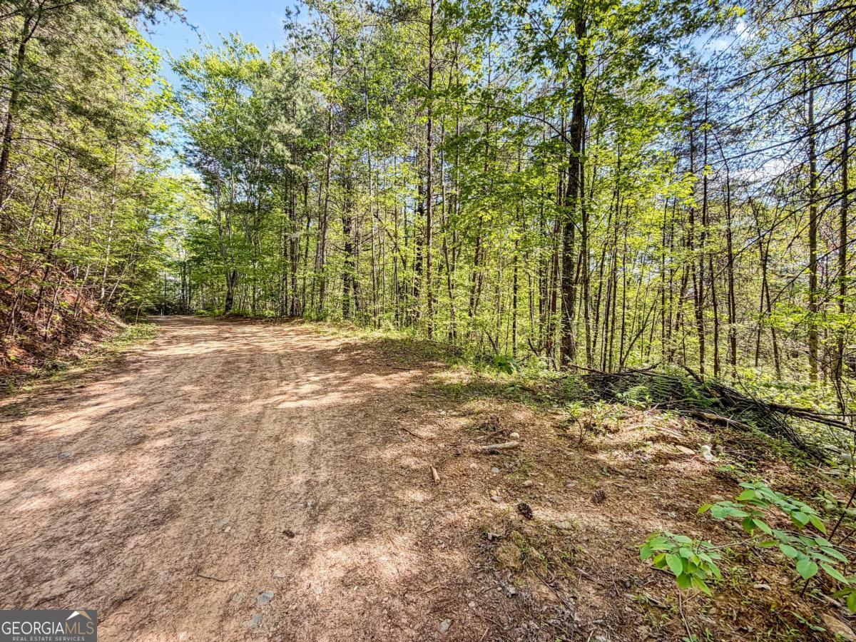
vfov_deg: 85.7
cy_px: 321
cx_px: 428
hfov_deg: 102.1
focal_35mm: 14
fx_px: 346
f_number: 2.2
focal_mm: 2.22
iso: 40
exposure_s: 1/240
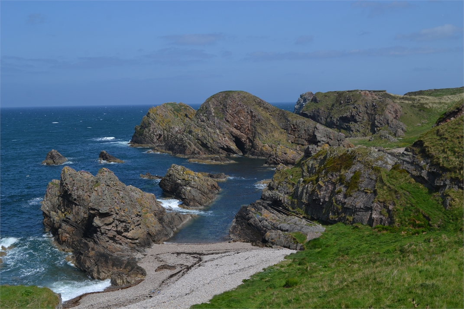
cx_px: 232
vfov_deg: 31.9
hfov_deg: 46.4
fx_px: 541
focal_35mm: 42
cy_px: 154
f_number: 8
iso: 100
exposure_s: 1/250
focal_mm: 28
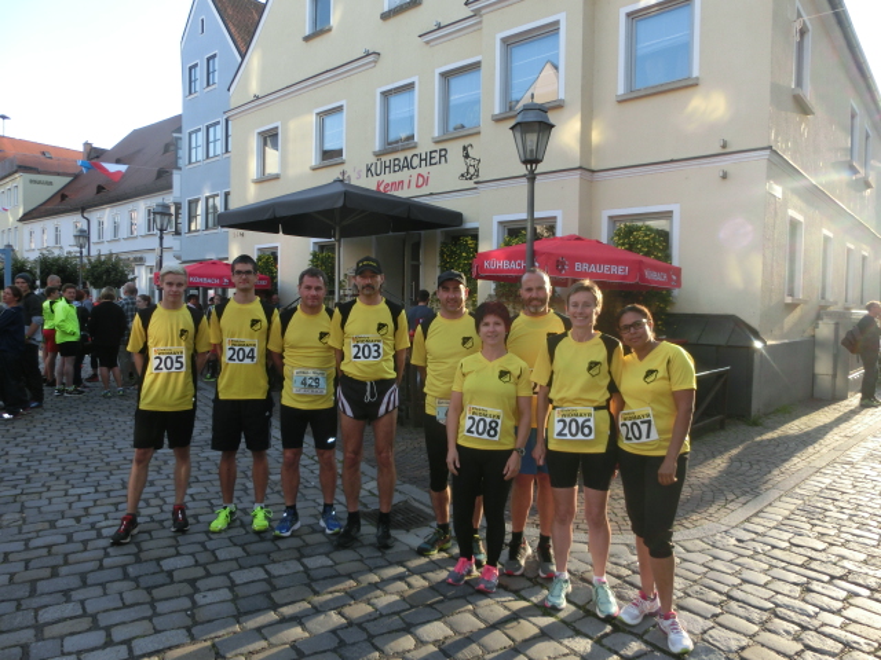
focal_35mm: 24
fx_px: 611
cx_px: 440
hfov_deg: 71.6
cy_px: 330
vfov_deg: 56.8
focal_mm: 4.24
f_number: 3
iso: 80
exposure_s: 1/200
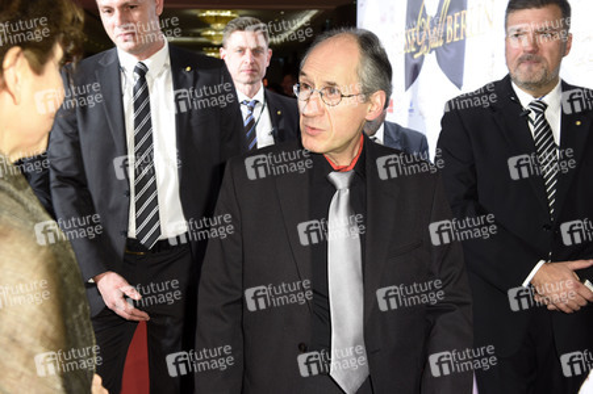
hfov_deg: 46.4
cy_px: 197
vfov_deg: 31.8
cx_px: 296
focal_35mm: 42
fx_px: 691
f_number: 5.6
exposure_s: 1/50
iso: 800
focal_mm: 42
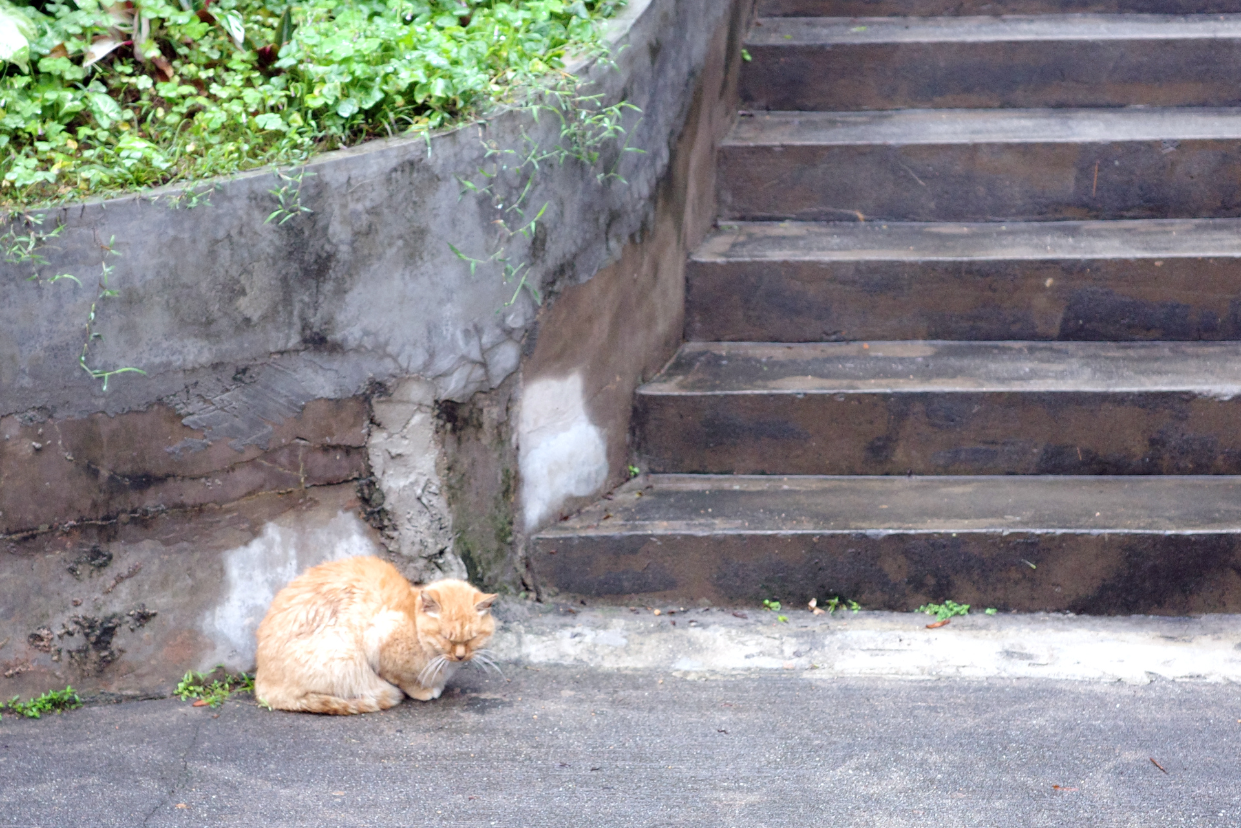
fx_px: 1379
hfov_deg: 48.5
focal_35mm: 40
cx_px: 620
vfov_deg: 33.4
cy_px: 414
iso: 1000
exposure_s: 1/40
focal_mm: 26
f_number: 2.8
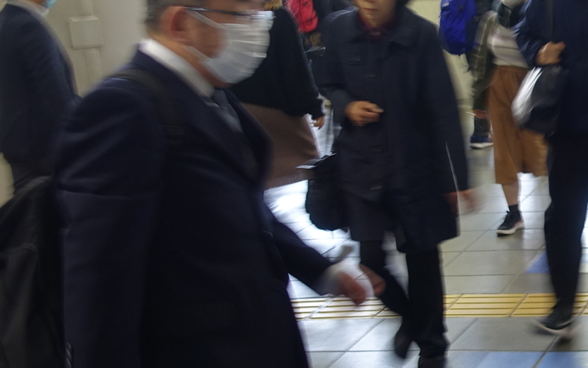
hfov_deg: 28.1
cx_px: 681
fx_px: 1042
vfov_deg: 20.0
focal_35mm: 65
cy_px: 128
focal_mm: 8.8
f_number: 2.2
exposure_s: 1/30
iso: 125
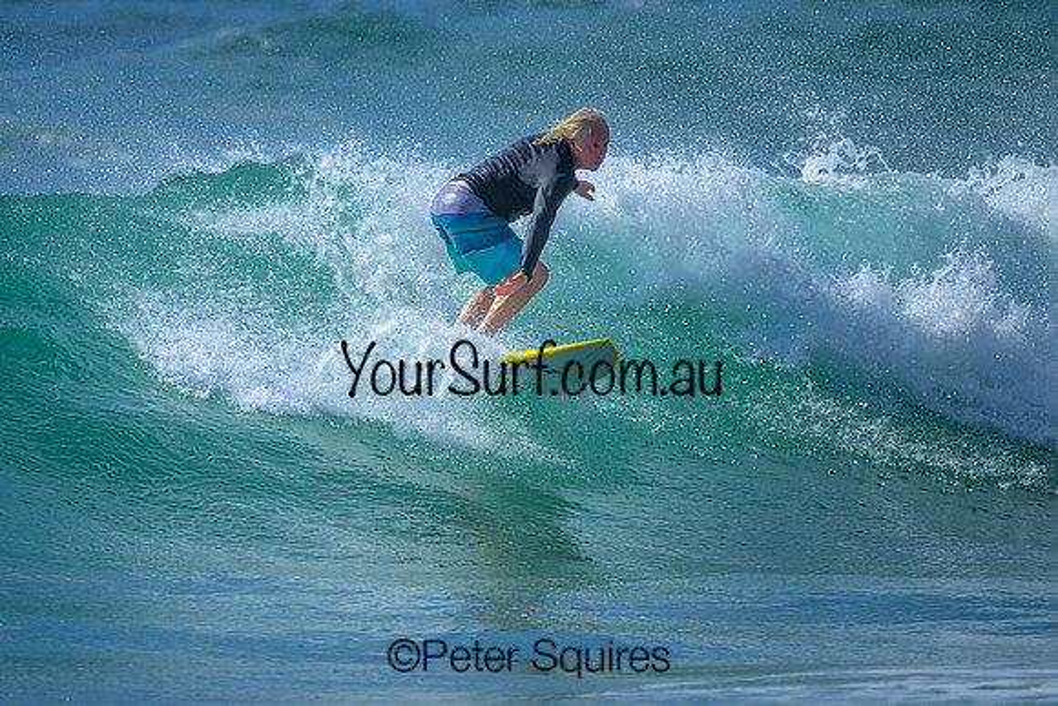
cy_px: 335
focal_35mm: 1099
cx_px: 376
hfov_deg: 1.9
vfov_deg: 1.3
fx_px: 32305
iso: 180
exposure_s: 1/2000
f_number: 6.3
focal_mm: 800
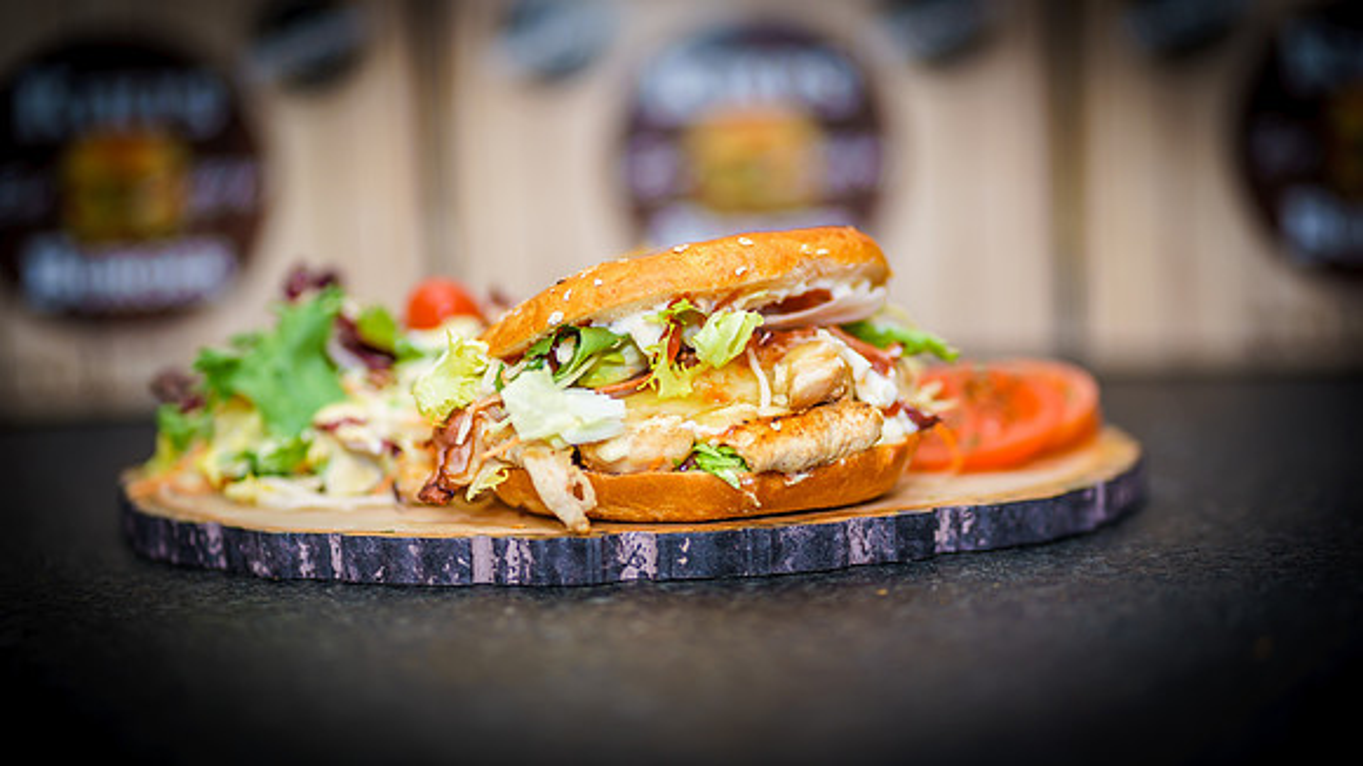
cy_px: 380
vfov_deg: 13.3
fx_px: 3295
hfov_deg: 23.4
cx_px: 681
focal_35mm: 91
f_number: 1.8
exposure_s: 1/80
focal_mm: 85
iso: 100
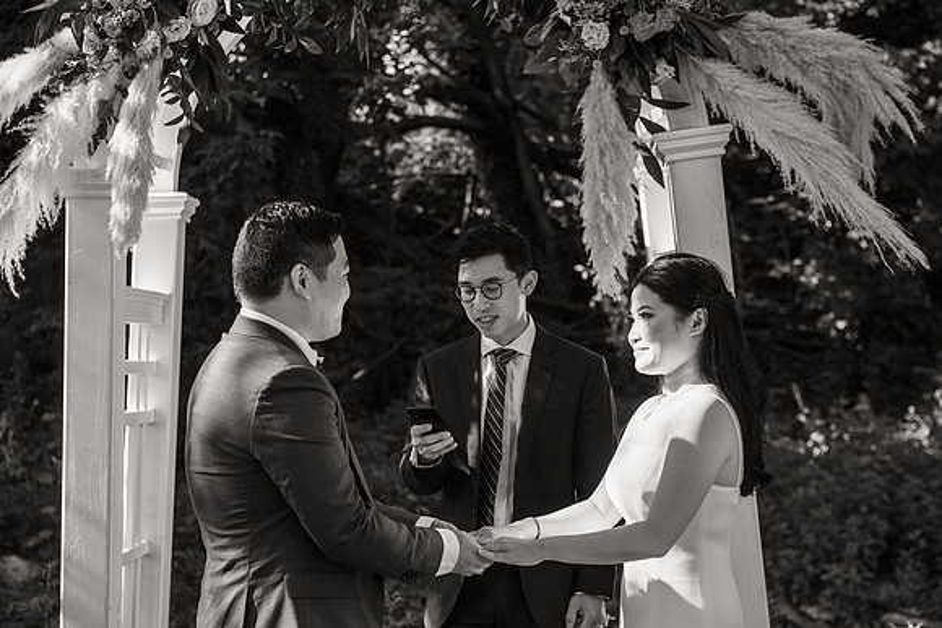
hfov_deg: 27.8
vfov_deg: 18.8
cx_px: 459
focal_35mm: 73
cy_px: 311
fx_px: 1901
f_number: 4
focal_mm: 70
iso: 1000
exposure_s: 1/1600
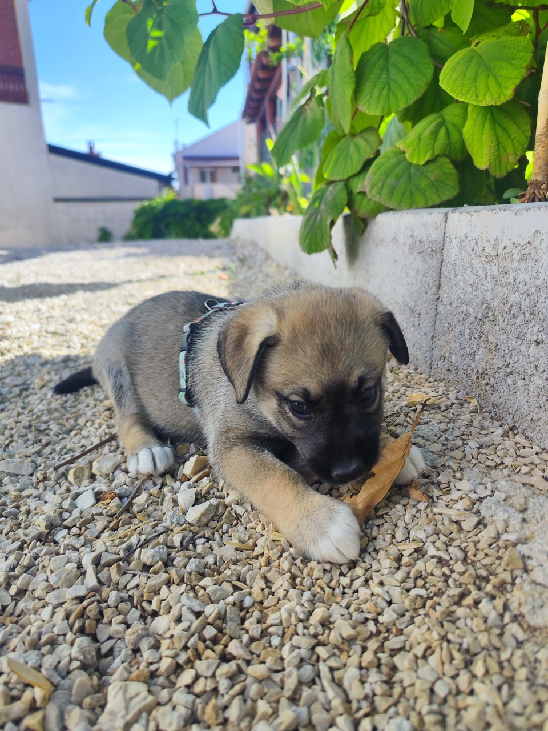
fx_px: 485
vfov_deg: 73.9
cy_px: 366
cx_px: 274
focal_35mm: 23
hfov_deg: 58.9
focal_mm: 7.01
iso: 50
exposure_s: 1/476
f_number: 1.69
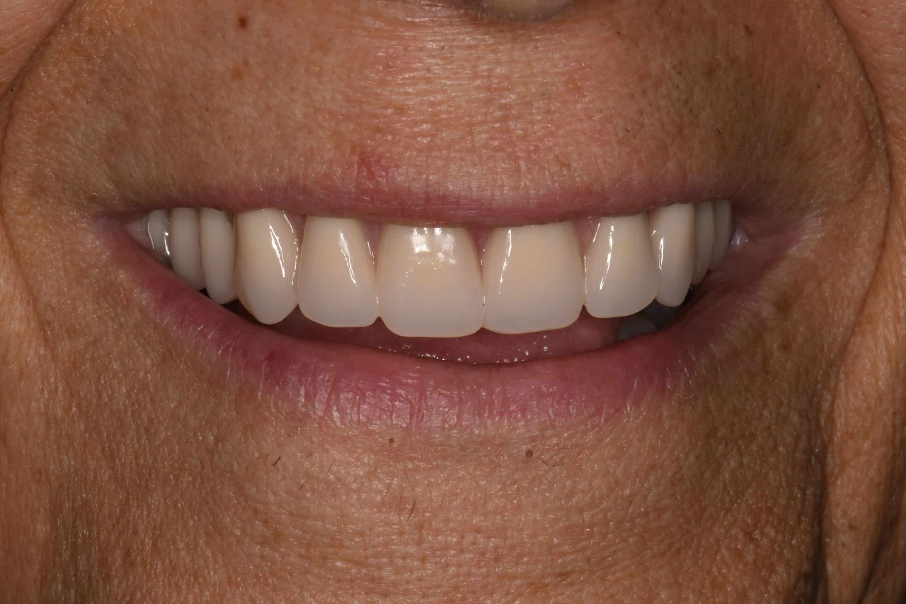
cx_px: 453
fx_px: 3196
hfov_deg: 16.1
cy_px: 302
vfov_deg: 10.8
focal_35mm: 127
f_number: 36
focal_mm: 85
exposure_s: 1/60
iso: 200
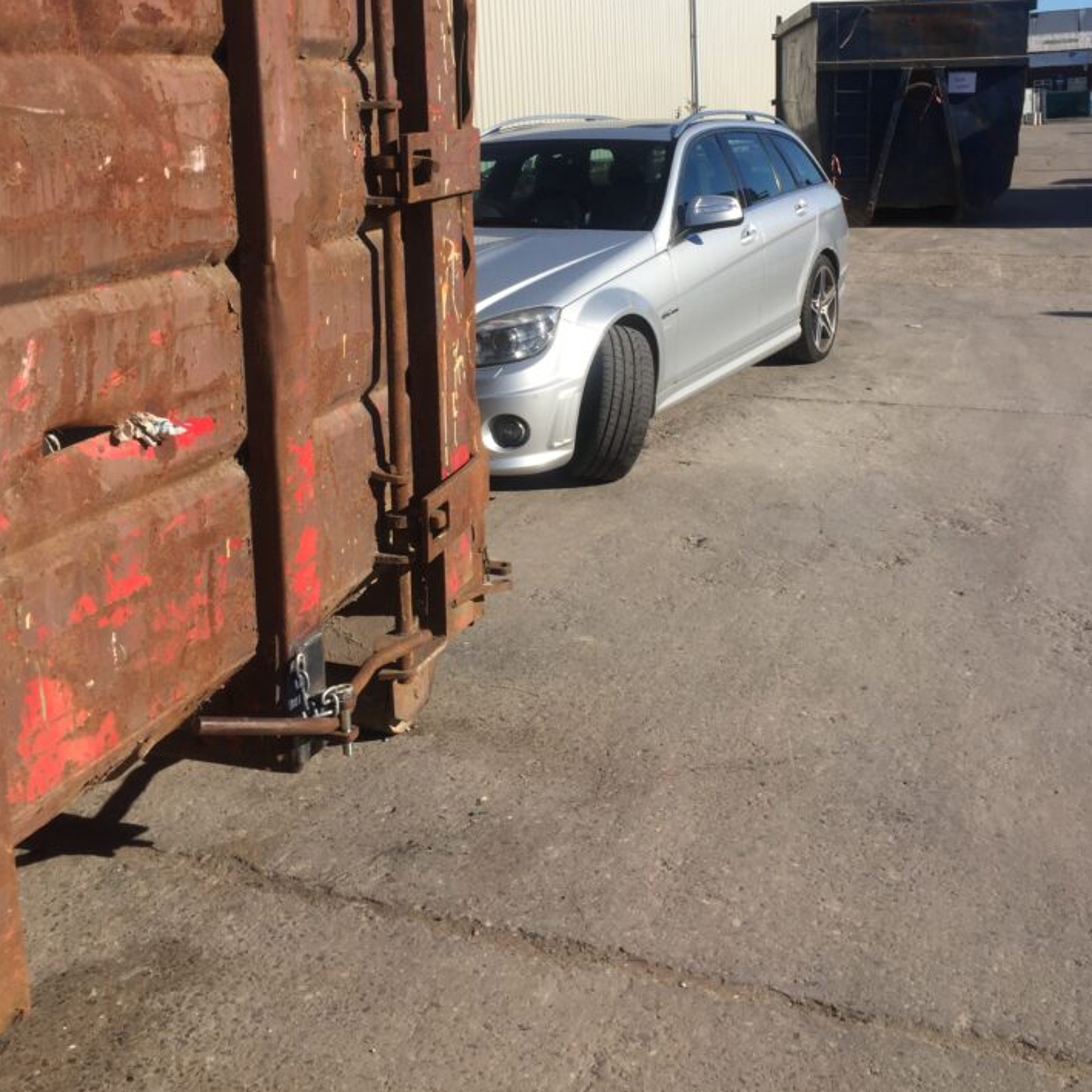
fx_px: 1321
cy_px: 339
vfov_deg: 44.1
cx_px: 556
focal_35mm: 37
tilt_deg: -9.9
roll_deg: +1.5
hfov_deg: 44.9
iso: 32
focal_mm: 4.15
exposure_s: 1/2639
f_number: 2.2
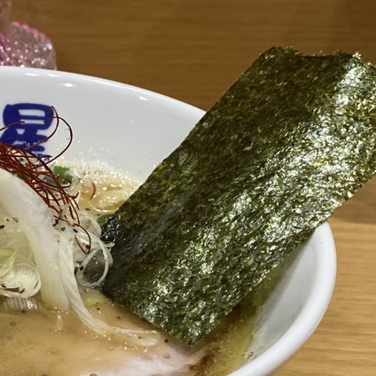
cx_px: 6
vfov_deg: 15.5
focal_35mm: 111
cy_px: 332
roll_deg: -0.9
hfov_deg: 15.4
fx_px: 1364
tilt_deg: -35.2
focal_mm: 6
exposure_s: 1/33
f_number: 2
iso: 200
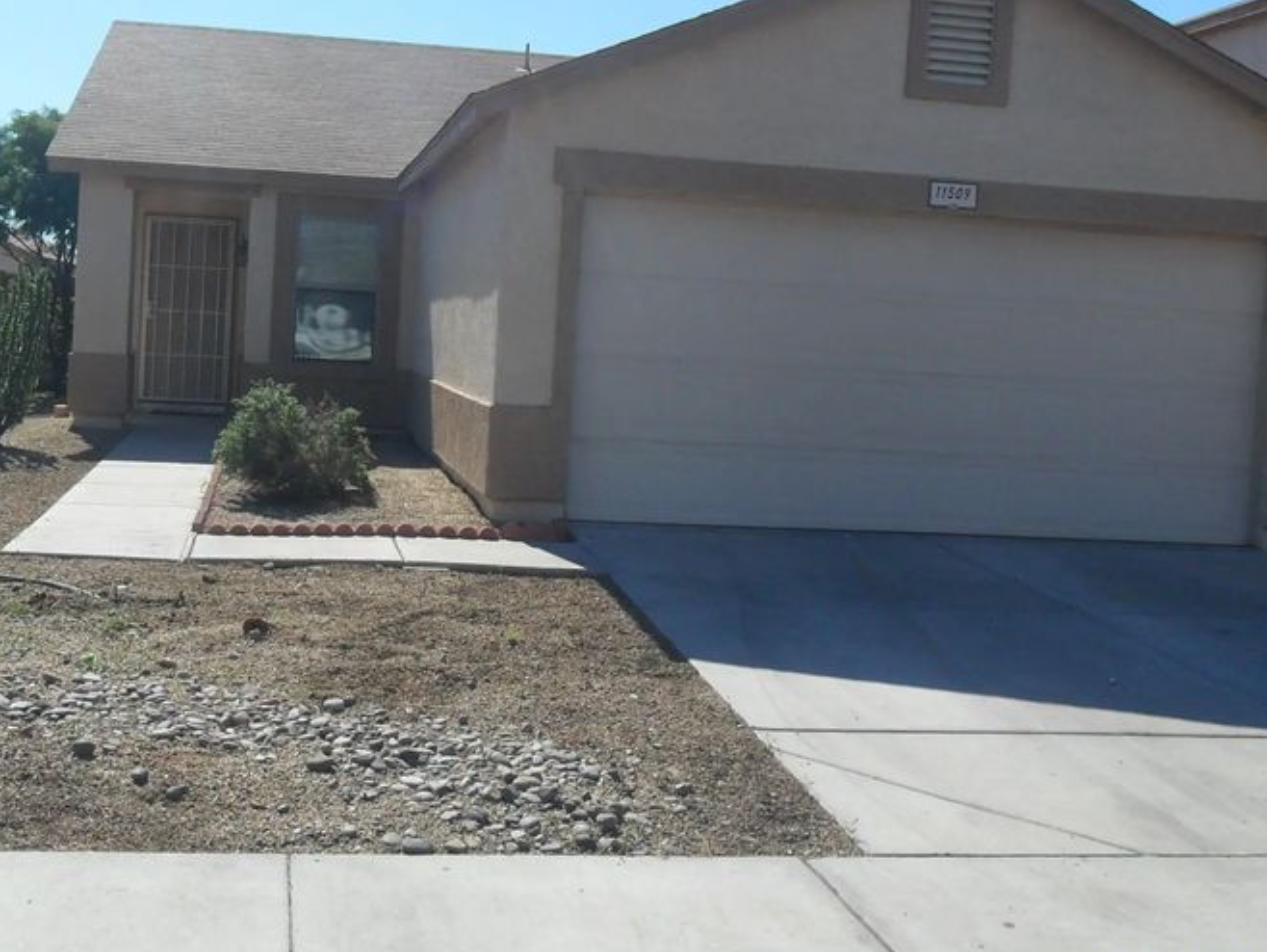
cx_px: 506
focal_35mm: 42
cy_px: 385
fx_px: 1538
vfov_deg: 34.3
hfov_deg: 44.5
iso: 100
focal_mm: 4.9
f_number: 8.9
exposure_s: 1/250
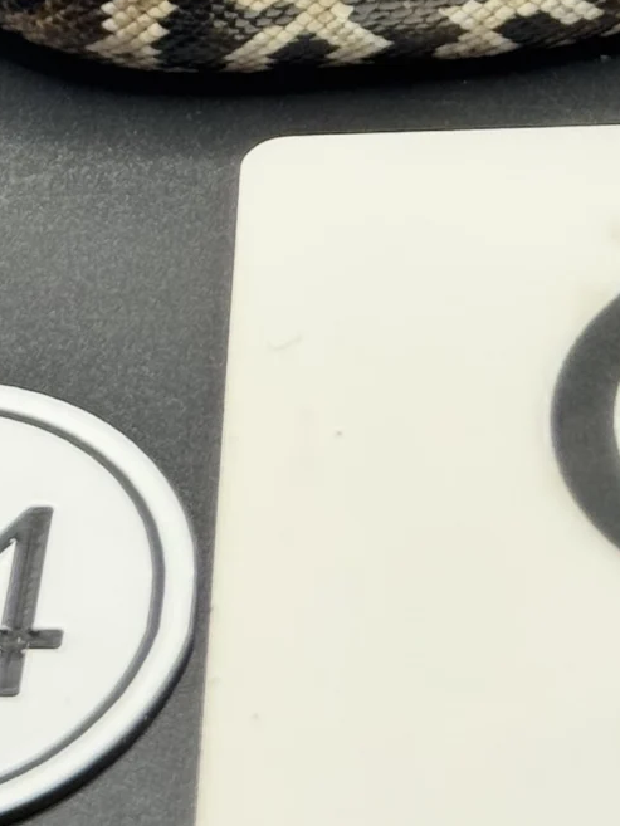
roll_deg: +4.3
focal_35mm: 187
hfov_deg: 7.9
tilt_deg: -37.4
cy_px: -559
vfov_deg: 10.1
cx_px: 385
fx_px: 4464
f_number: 1.78
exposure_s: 1/100
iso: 50
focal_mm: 6.76
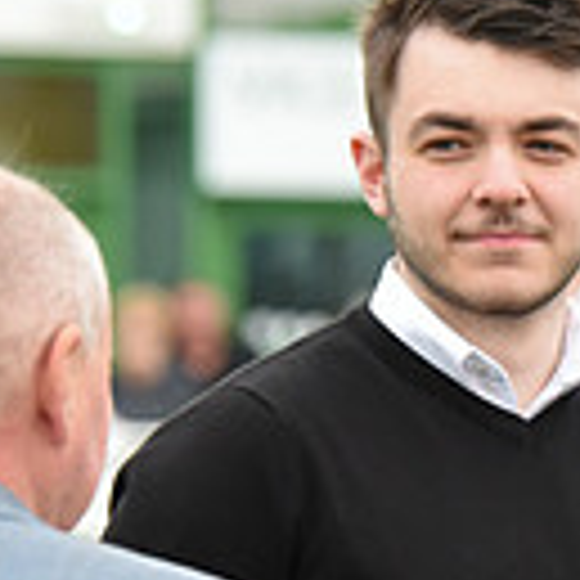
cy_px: 659
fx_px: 9763
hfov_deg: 3.4
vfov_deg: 3.4
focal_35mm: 515
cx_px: 1245
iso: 1600
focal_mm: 135
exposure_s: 1/160
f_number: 4.5
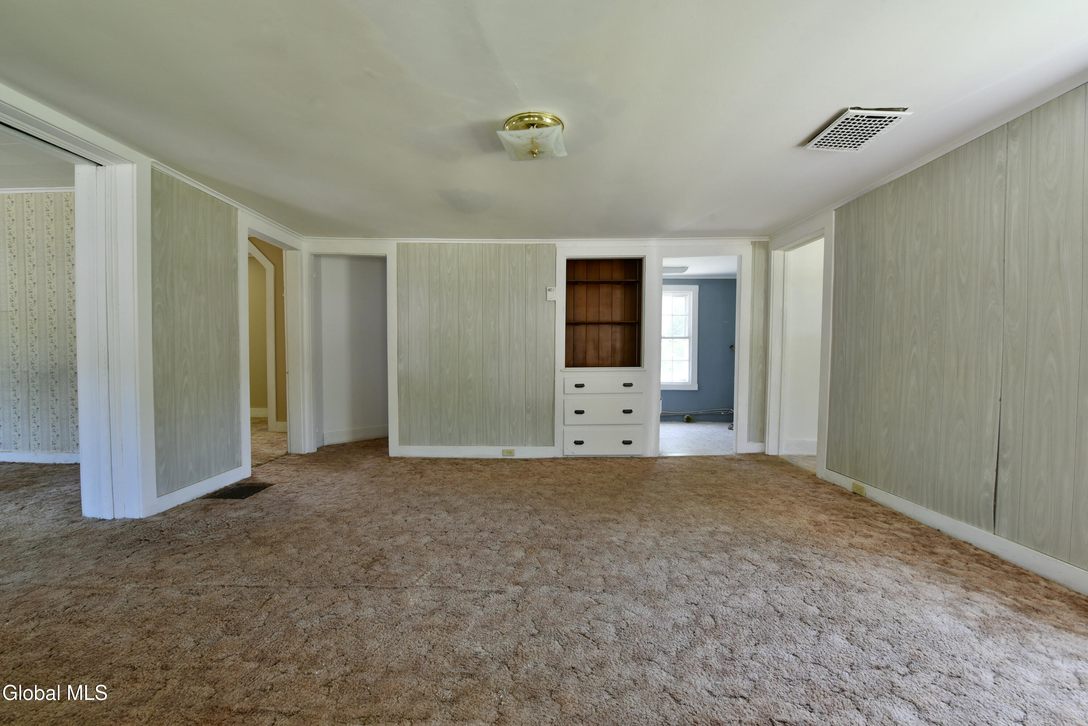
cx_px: 544
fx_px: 423
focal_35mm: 14
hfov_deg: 104.2
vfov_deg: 81.3
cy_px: 363
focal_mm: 14
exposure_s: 1/25
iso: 800
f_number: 10
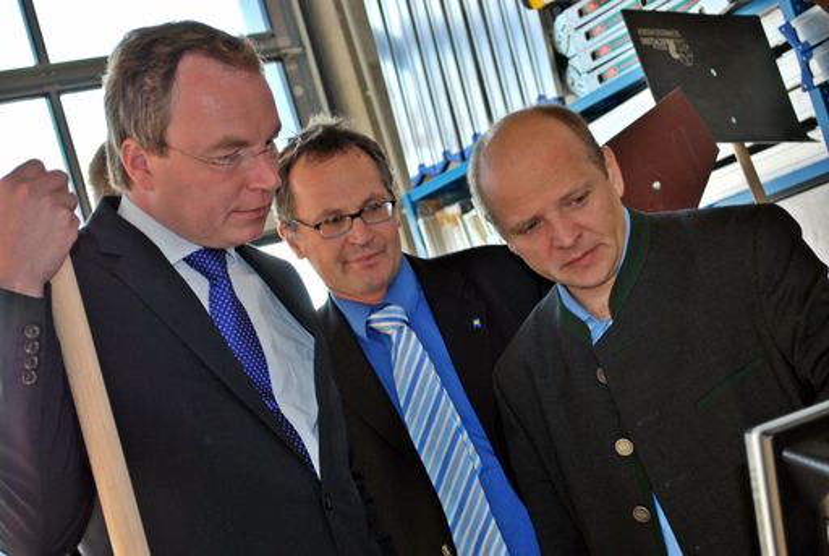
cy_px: 278
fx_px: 1557
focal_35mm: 68
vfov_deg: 20.2
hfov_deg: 29.8
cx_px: 414
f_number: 5.3
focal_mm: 45
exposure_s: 1/125
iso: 200
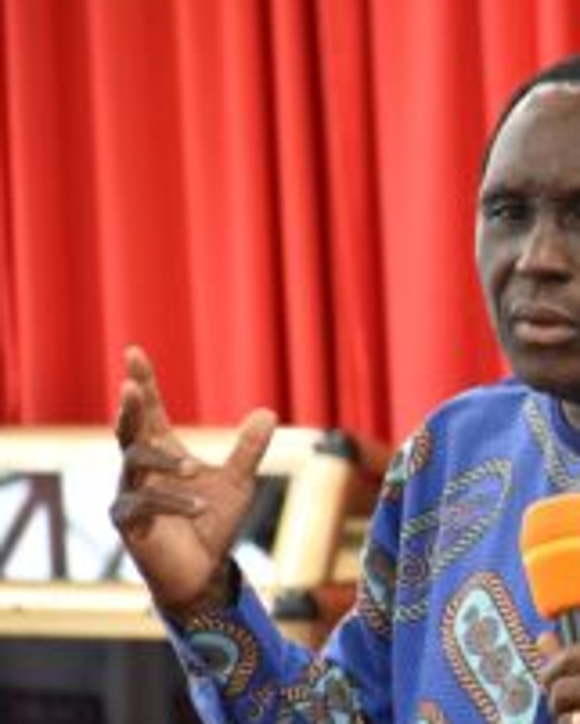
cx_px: 749
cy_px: 443
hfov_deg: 3.2
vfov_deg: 4.0
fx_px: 10398
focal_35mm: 485
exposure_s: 1/80
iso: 2000
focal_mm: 165
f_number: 5
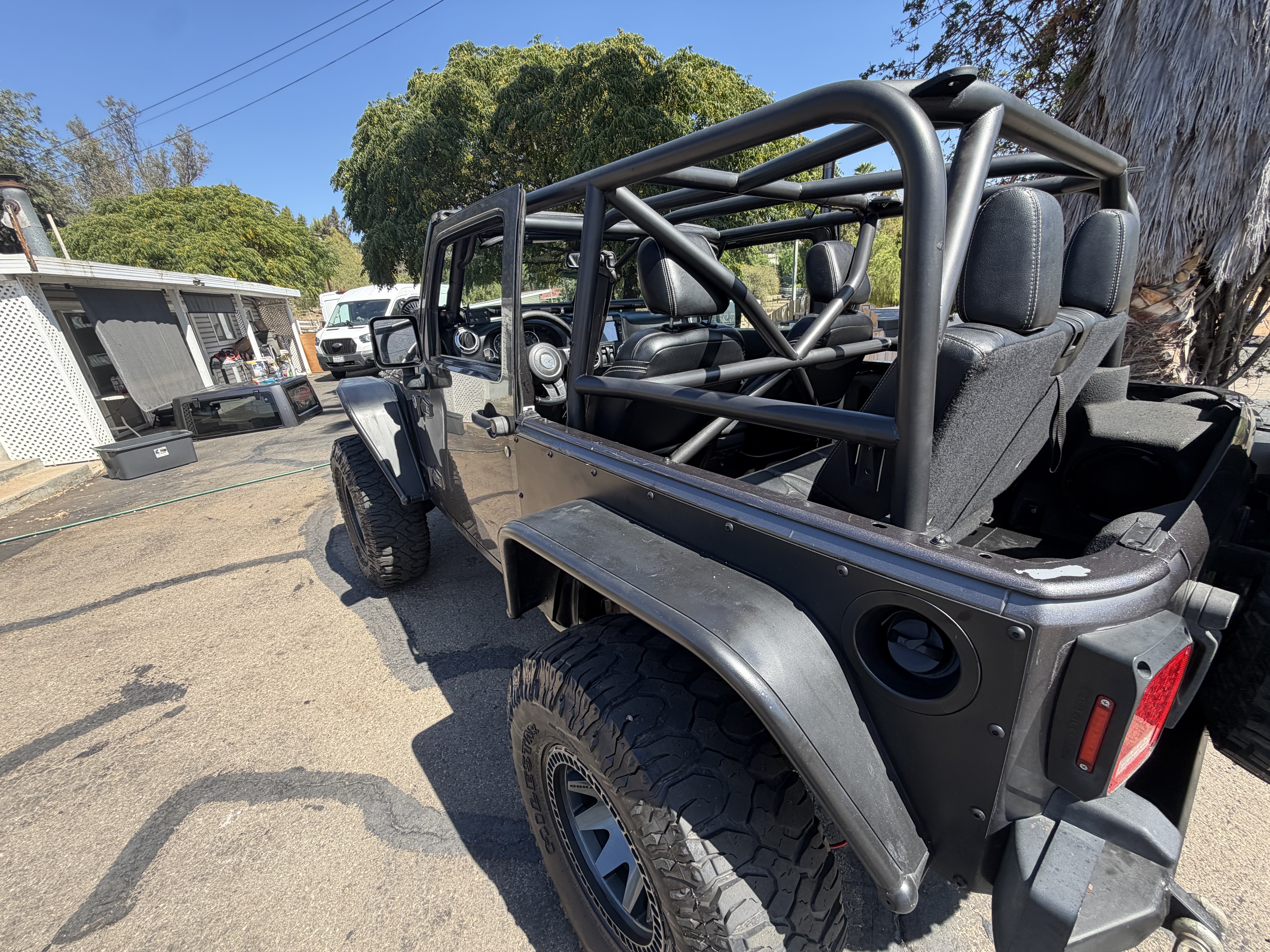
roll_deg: +6.1
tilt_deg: -20.9
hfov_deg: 102.1
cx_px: 635
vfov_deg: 85.7
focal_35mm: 14
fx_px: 514
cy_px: 476
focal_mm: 2.22
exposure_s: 1/502
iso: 50
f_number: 2.2
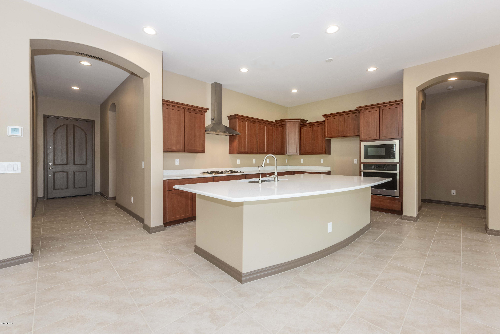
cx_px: 250
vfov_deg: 77.4
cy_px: 167
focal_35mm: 15
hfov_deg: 100.4
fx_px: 208
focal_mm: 15
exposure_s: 1/60
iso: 500
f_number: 6.3
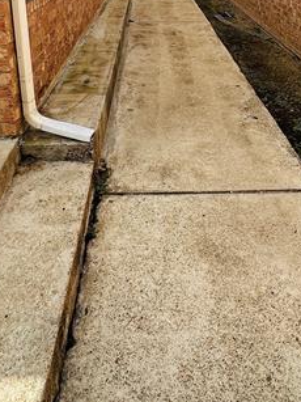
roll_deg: -0.5
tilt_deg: -15.3
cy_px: 45
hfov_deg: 40.6
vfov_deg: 47.6
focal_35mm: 35
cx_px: 171
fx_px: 406
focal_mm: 2.22
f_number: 2.2
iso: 40
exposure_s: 1/1147
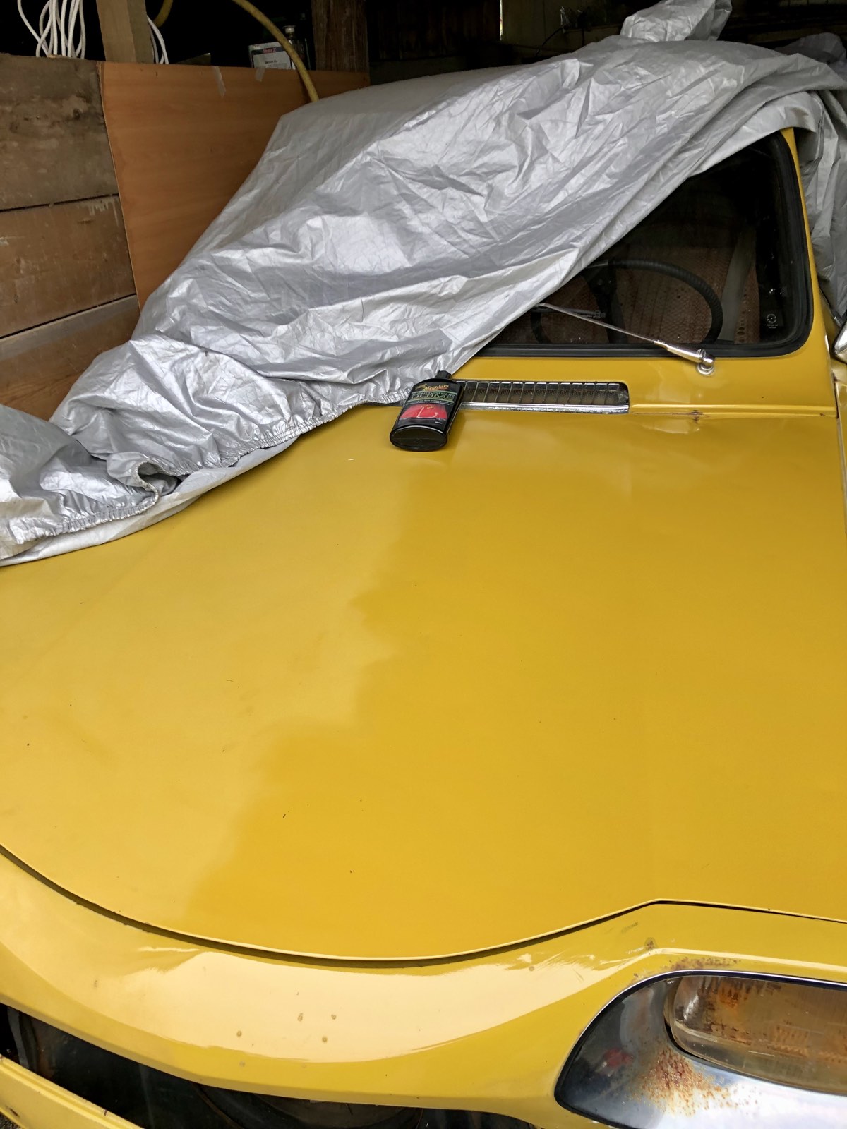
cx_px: 424
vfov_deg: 63.4
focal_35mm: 28
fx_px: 913
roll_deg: +2.8
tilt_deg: -24.8
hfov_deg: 49.7
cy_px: 564
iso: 32
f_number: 1.8
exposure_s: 1/120
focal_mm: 4
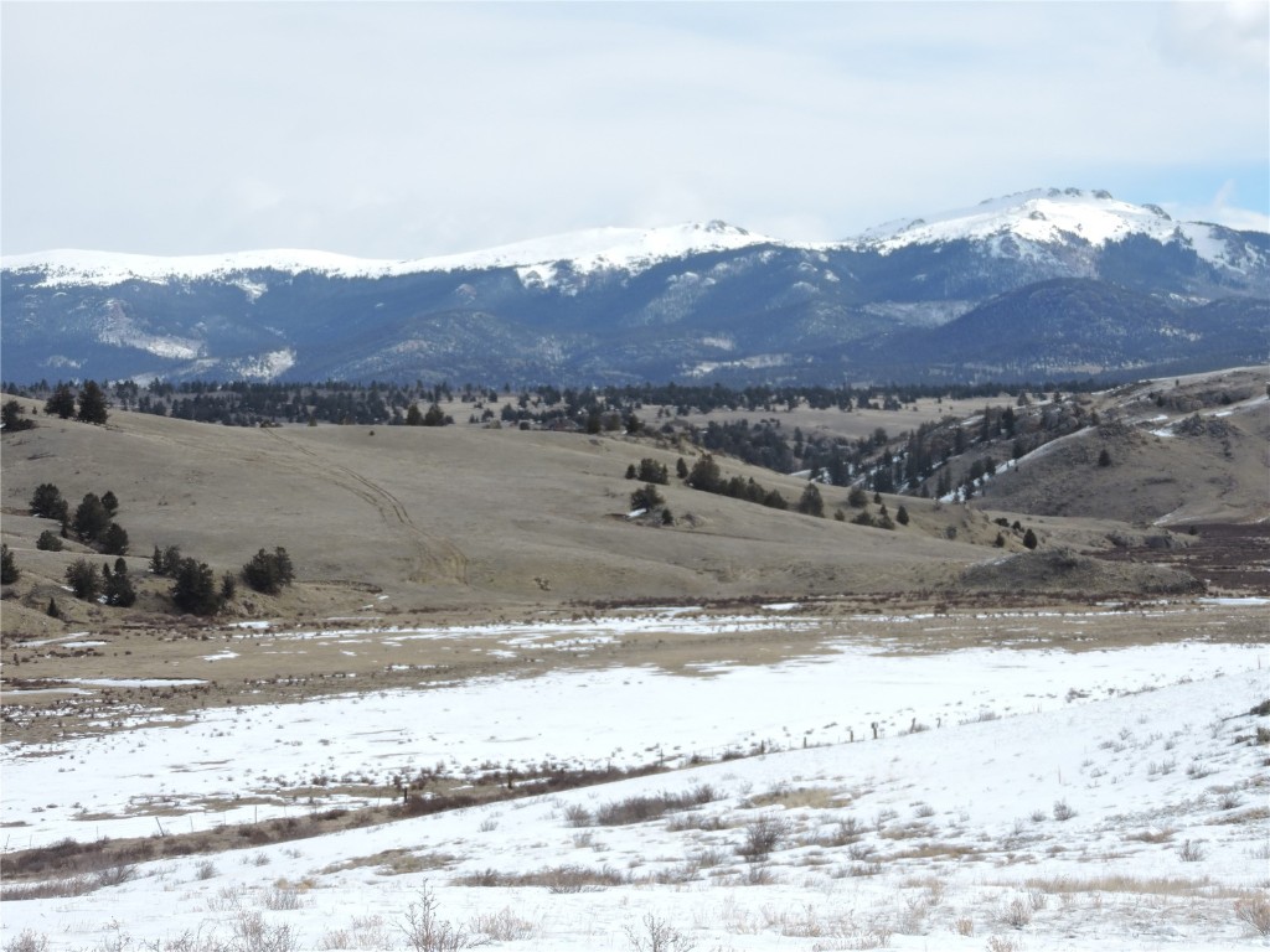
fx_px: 3852
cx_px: 635
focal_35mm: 105
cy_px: 476
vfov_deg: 14.1
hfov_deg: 18.7
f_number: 4.2
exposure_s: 1/640
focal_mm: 18.7
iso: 100
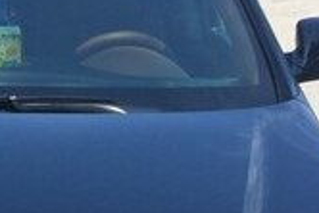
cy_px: 327
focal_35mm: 120
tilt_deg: -23.0
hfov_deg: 16.8
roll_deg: -1.4
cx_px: 15
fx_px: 1064
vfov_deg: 11.0
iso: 32
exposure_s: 1/838
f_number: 2.2
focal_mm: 4.15
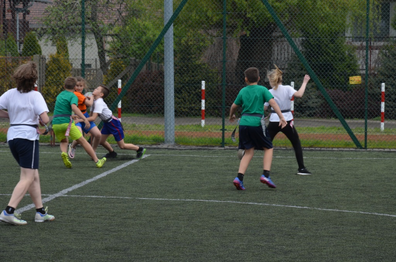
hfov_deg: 14.0
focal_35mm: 147
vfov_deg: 9.3
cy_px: 131
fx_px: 1613
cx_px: 198
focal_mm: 98
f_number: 8
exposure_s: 1/250
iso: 180
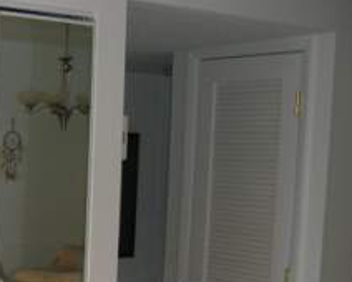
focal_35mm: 84
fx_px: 876
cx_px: -37
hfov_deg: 21.5
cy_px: 284
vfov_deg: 17.9
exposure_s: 1/30
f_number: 2.8
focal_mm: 8
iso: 100
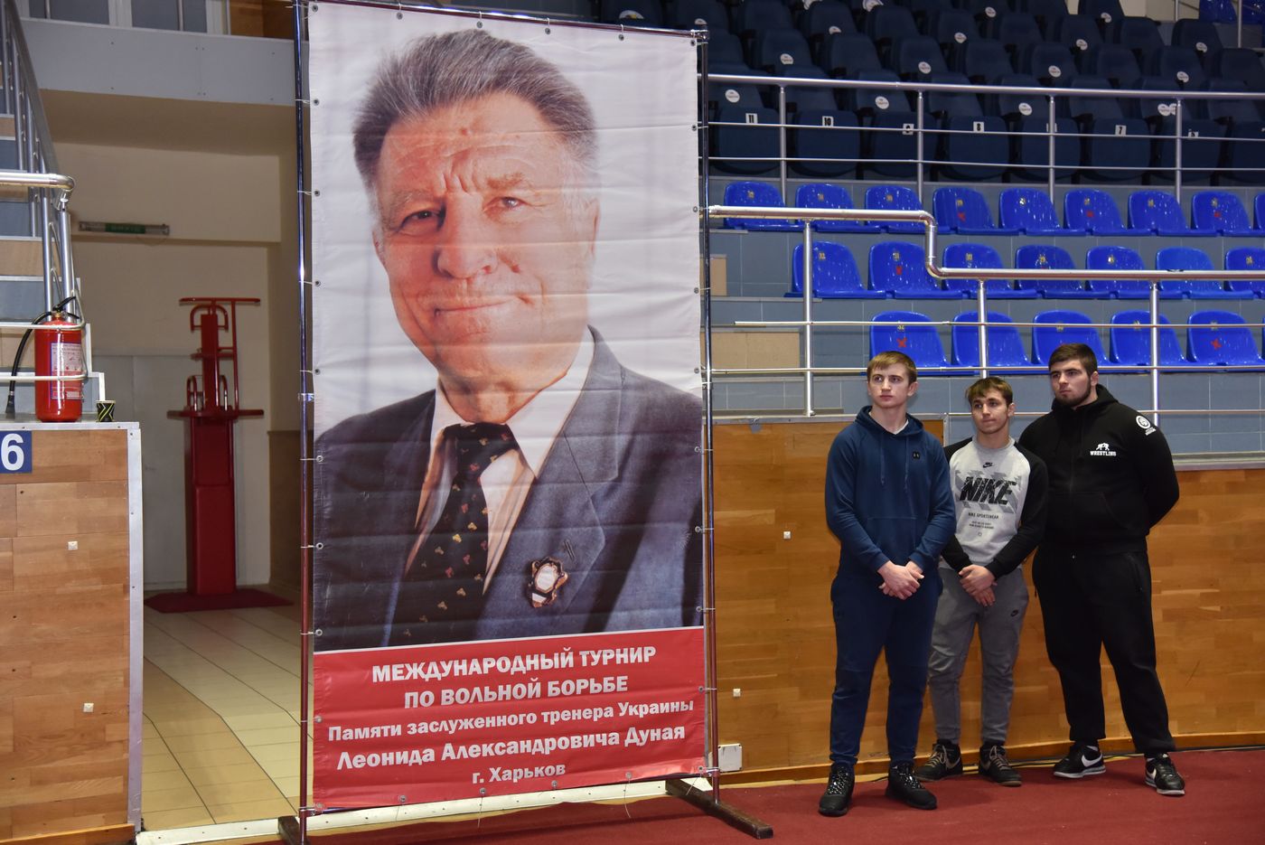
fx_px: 1828
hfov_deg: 38.2
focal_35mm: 52
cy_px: 422
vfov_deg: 26.0
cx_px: 632
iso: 2000
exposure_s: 1/200
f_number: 4
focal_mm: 52
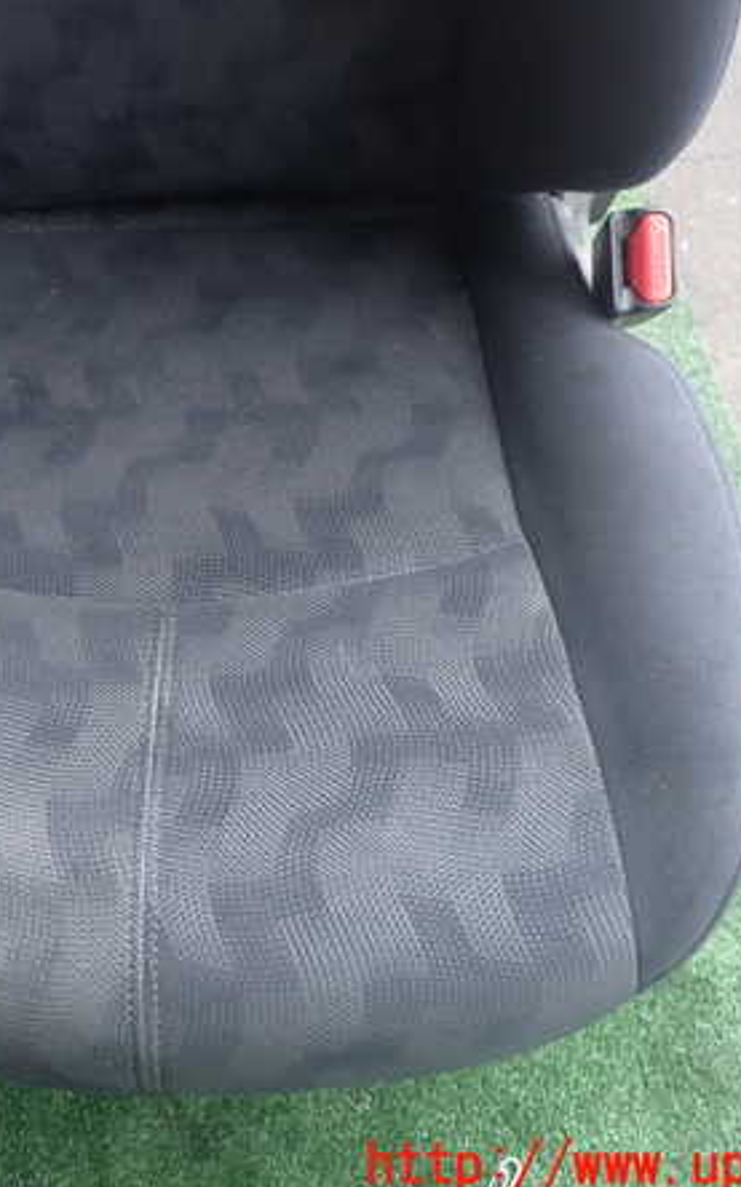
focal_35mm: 43
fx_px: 1391
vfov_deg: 46.2
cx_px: 169
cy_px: 599
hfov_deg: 29.3
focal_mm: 5.4
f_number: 2.3
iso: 200
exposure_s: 1/100
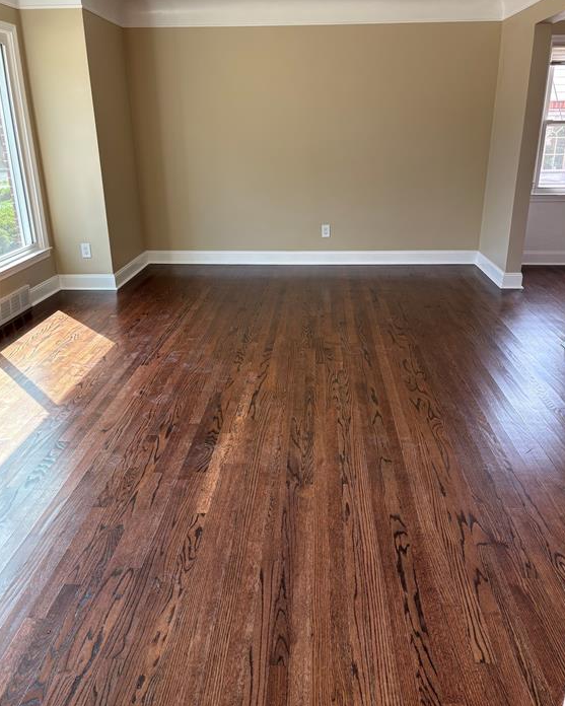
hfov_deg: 51.5
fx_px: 585
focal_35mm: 28
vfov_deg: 62.2
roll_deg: -1.0
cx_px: 286
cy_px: 335
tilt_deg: -20.9
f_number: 1.6
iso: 64
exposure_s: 1/121
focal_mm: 5.96
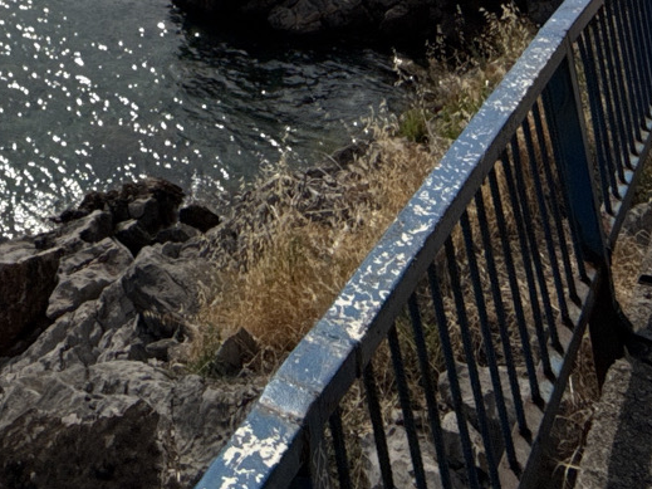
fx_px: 1017
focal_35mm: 54
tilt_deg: +6.3
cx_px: -155
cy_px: -445
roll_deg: -1.0
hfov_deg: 29.8
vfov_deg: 18.9
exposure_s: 1/7634
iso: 40
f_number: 2.2
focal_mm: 2.22
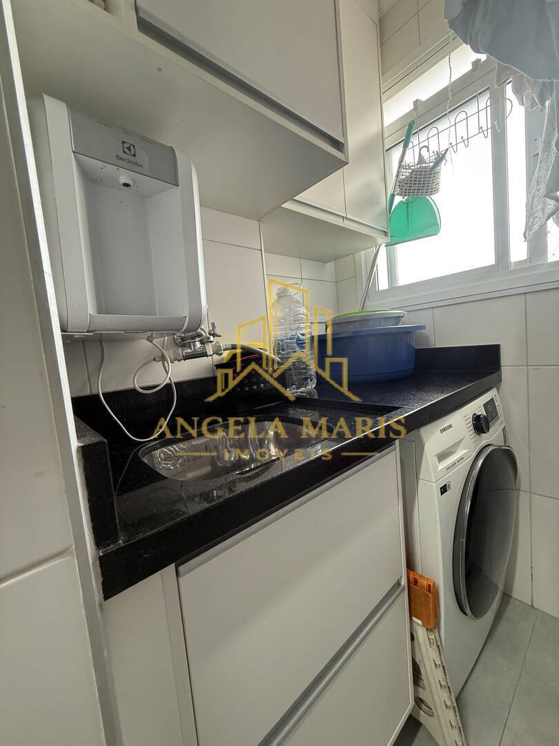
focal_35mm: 14
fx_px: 301
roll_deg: +5.0
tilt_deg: -3.8
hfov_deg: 85.7
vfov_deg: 102.1
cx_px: 280
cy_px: 373
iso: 200
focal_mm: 2.22
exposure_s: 1/60
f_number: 2.2
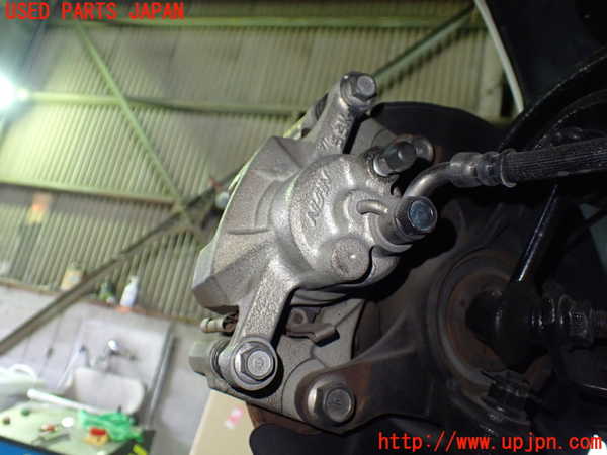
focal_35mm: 30
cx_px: 304
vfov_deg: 46.8
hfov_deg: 60.0
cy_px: 228
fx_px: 526
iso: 800
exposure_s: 1/60
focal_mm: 5.4
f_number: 2.3
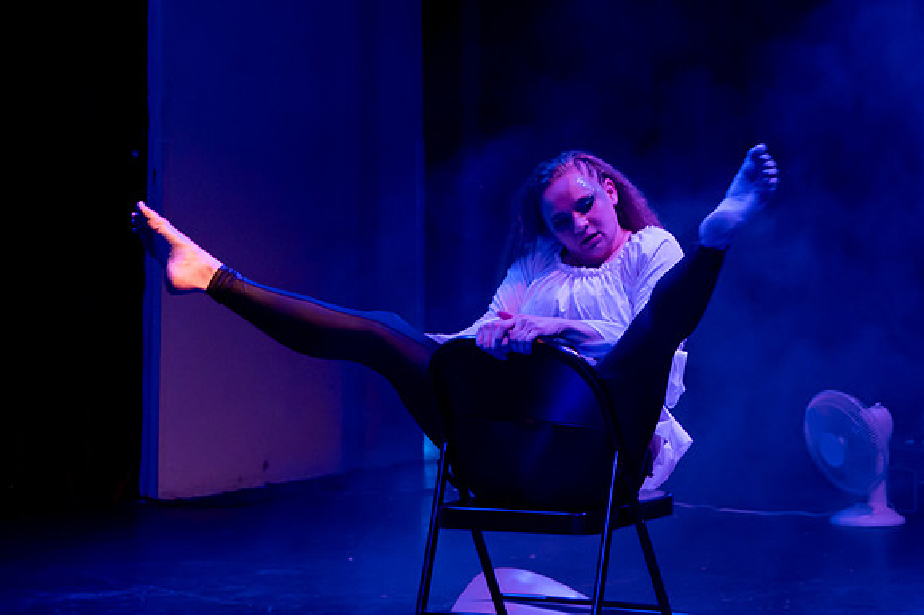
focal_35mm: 114
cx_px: 736
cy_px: 125
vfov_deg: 11.9
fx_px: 2934
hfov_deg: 17.7
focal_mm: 70
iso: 3200
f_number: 4
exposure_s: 1/160
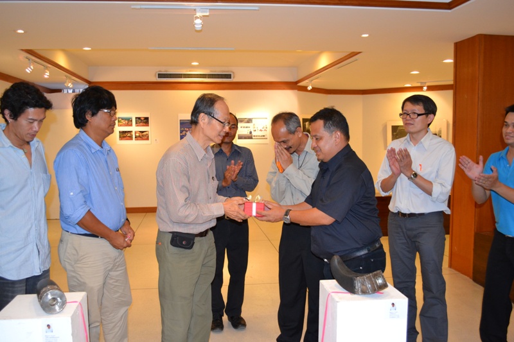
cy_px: 171
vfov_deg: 40.0
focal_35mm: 33
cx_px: 257
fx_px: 471
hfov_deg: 57.2
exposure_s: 1/60
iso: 1250
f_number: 3.8
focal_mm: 22
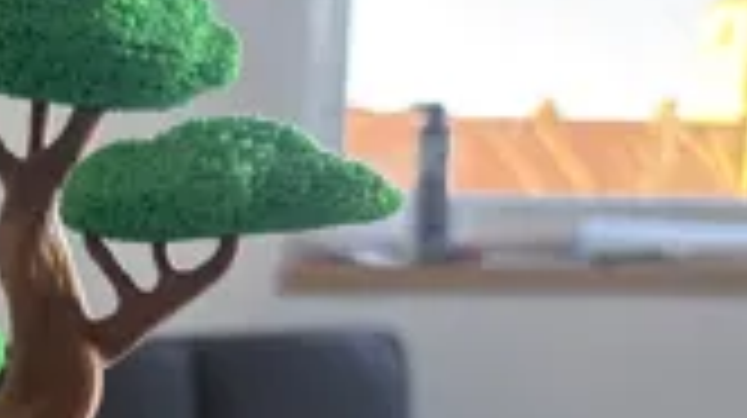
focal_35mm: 63
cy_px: 656
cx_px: 112
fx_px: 1247
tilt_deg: -17.1
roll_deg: +0.2
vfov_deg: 17.0
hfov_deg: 32.1
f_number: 1.78
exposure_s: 1/121
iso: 125
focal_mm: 6.76
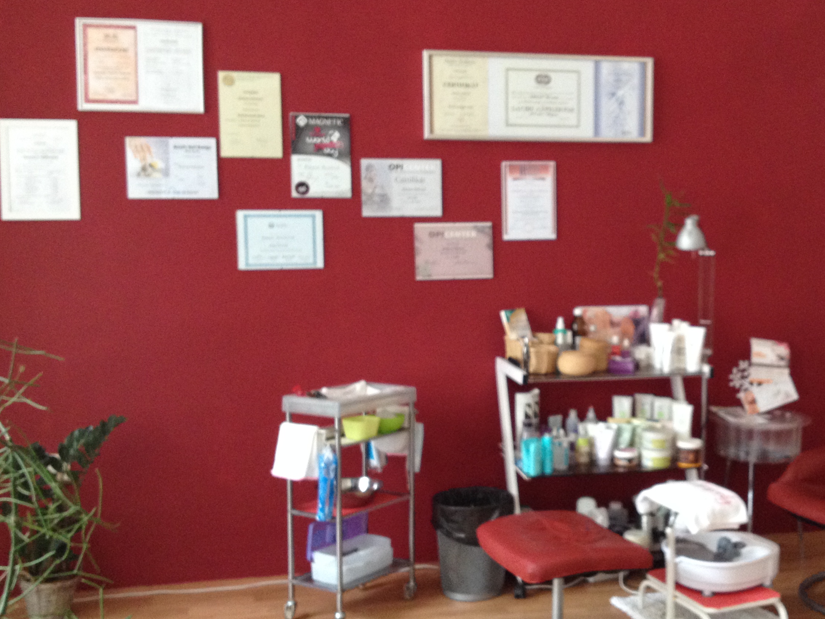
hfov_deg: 37.2
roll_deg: -0.8
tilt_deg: -4.0
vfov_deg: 28.6
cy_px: 305
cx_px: 538
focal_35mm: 51
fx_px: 1215
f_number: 2.4
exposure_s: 1/20
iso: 160
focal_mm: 4.28
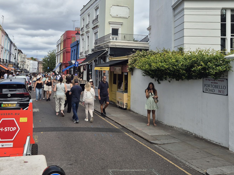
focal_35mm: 35
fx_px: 237
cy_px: 51
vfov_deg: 39.9
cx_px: 84
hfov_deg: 51.9
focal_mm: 5.4
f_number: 1.8
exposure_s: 1/1864
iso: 25
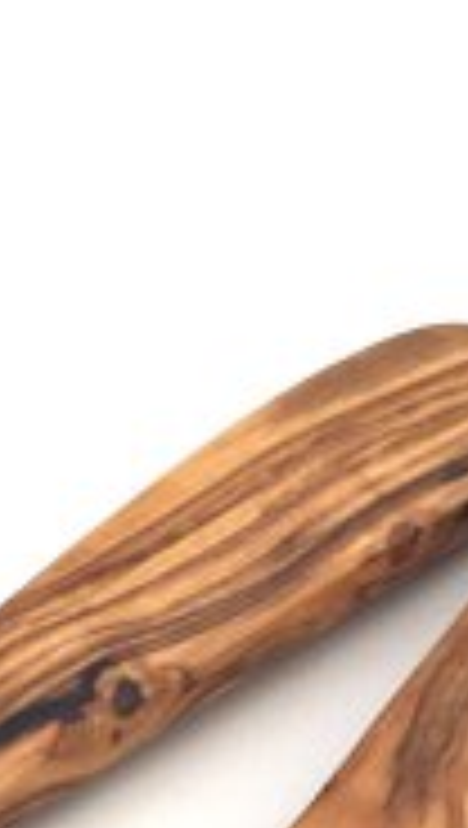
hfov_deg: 8.7
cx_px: -158
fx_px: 3011
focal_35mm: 137
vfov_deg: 14.6
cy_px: 1256
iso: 32
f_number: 2.2
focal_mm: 4.15
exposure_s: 1/964
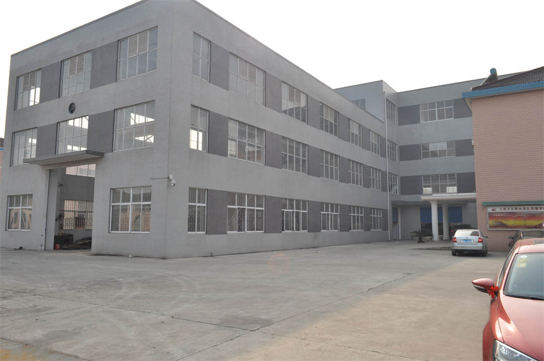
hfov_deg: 67.5
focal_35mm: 27
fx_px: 407
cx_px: 272
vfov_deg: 47.8
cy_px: 180
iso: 250
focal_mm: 18
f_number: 13
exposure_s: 1/160
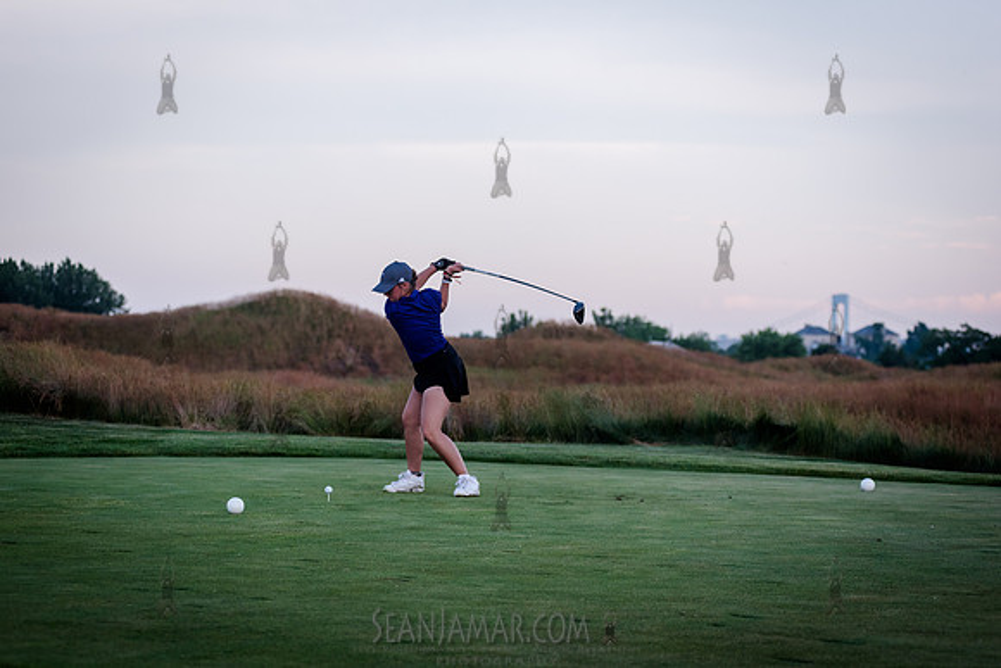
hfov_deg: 23.6
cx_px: 500
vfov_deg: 15.9
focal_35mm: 86
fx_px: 2392
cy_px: 334
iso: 640
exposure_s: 1/1250
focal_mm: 86
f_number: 3.5
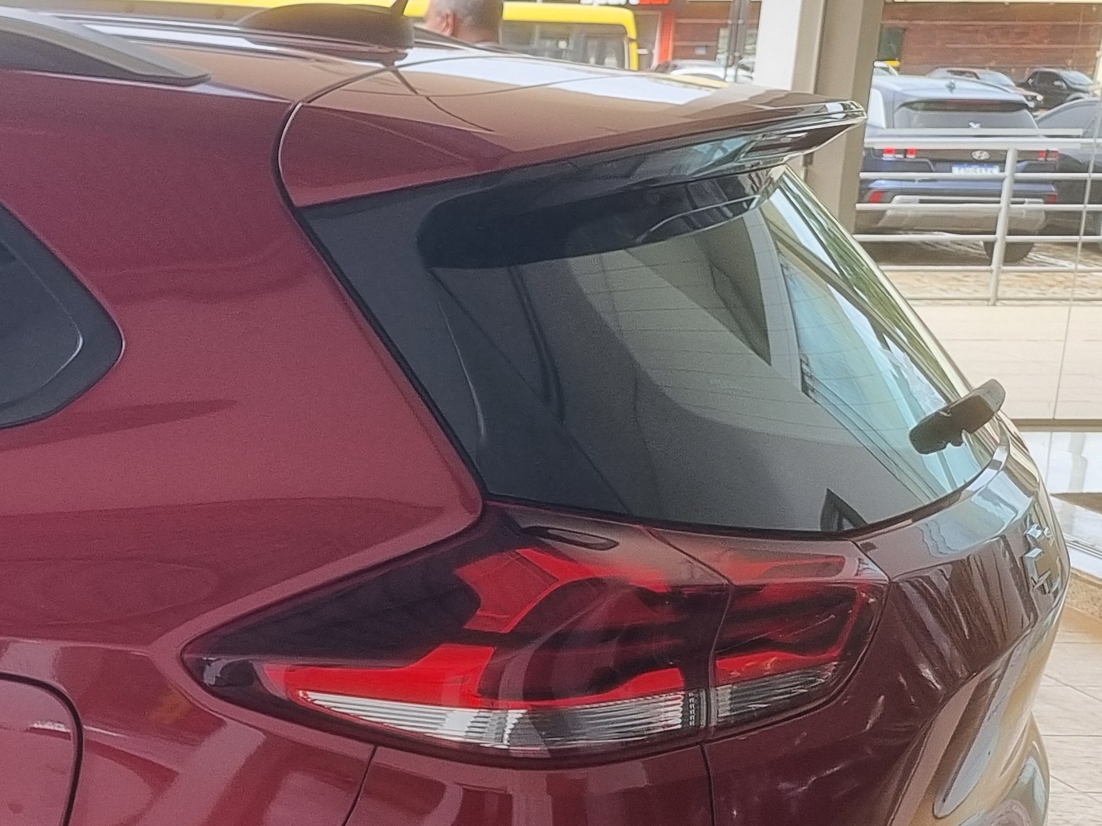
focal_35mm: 76
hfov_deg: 22.4
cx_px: -403
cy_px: 629
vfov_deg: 19.2
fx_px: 2419
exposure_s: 1/341
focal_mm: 5.4
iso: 50
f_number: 1.8
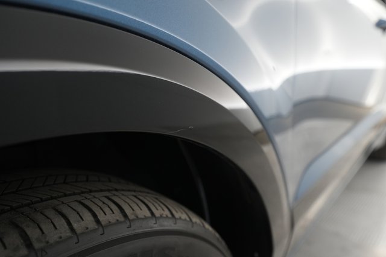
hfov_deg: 71.5
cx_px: 193
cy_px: 128
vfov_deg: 51.2
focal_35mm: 25
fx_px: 268
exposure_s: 1/100
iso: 2500
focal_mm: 25
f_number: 4
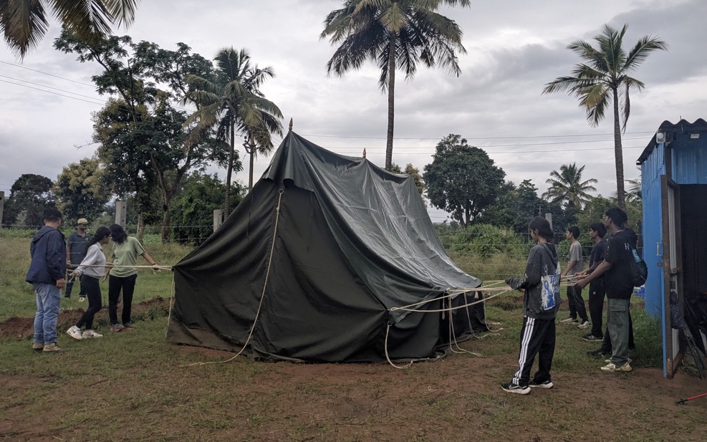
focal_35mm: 29
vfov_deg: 42.9
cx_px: 352
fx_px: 559
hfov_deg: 64.6
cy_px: 177
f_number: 1.73
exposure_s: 1/99.9
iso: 148
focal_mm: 4.38
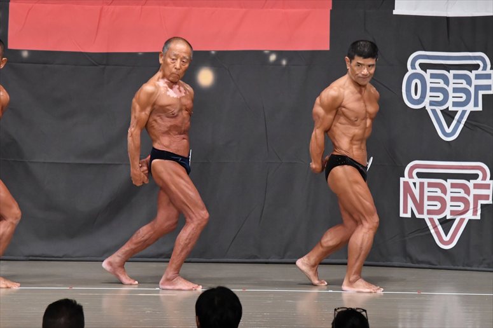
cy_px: 164
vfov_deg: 5.7
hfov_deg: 8.6
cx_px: 246
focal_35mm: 240
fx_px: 3285
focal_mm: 160
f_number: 5.6
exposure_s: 1/400
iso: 6400
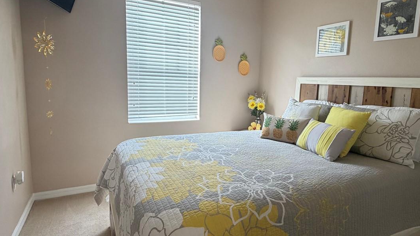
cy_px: 113
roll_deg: -2.2
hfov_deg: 78.3
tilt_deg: -7.1
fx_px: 256
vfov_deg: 49.5
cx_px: 237
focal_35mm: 23
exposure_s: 1/120
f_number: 2.2
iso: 160
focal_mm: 2.22
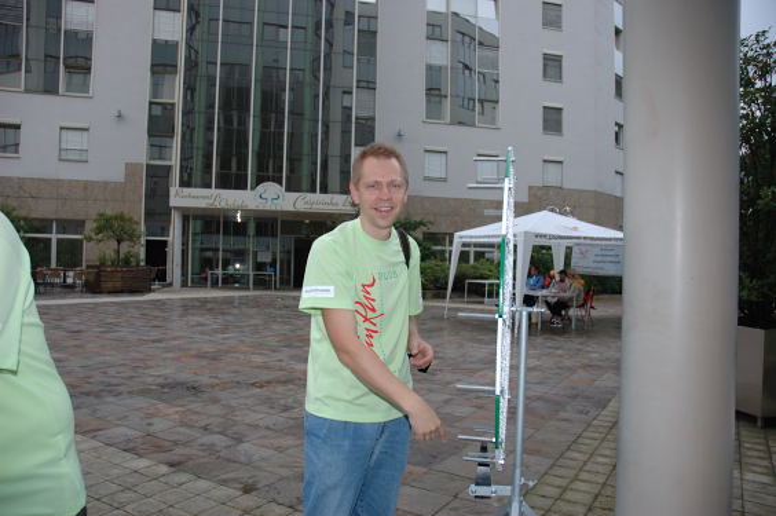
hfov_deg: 67.4
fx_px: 581
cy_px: 258
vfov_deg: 47.8
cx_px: 388
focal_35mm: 27
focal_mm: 18
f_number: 4.8
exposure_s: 1/90
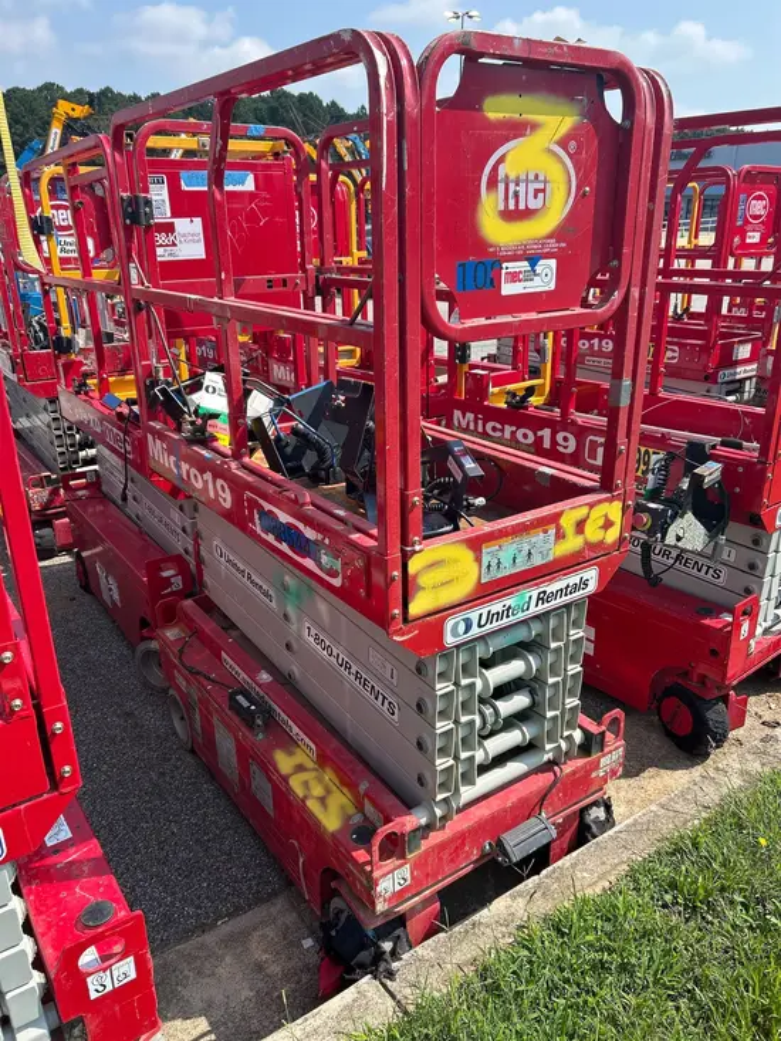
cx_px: 390
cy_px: 520
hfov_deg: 53.1
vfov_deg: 67.3
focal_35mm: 26
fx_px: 782
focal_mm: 5.7
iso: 50
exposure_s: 1/2045
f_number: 1.5
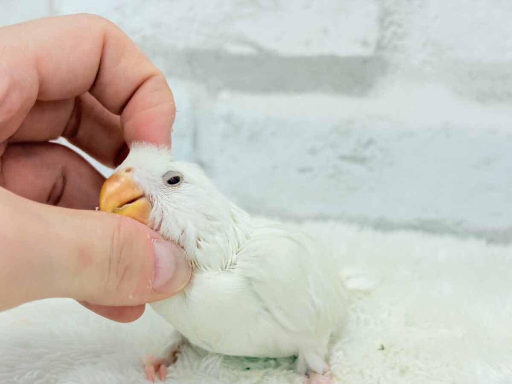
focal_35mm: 52
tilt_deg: -15.3
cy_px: 192
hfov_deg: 36.8
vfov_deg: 28.0
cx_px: 256
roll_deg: +1.4
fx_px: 769
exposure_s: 1/100
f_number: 1.6
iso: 64
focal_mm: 5.96
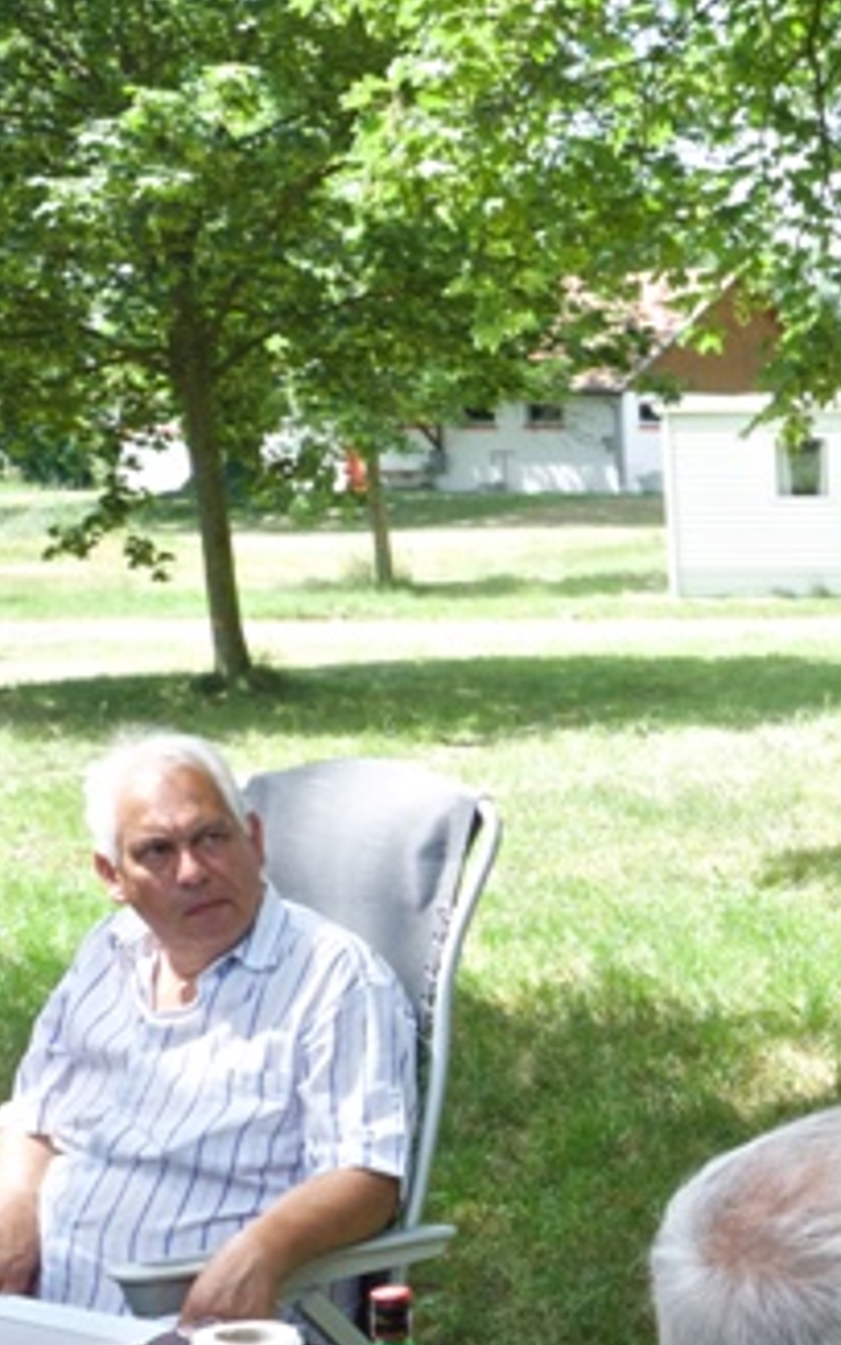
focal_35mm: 80
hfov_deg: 14.8
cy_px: 1079
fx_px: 2931
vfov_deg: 25.4
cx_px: 1385
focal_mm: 21.4
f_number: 9
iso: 2000
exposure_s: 1/350
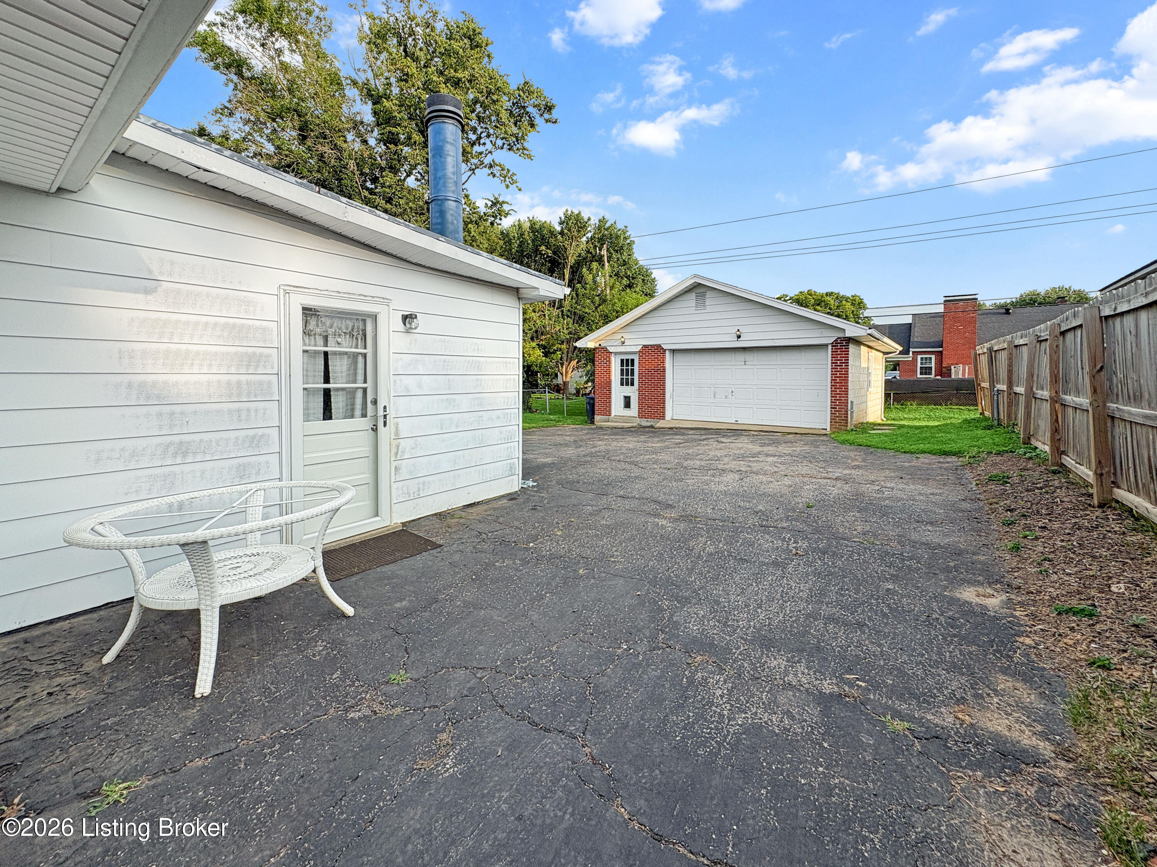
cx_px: 578
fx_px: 468
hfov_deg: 102.1
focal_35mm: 14
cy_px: 434
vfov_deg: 85.7
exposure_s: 1/750
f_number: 2.2
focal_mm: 2.22
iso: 40
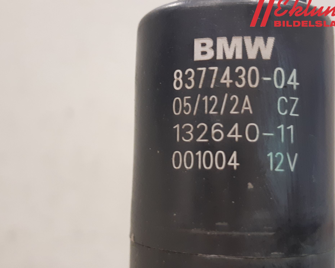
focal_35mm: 28
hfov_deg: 62.2
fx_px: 278
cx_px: 176
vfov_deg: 51.5
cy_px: 135
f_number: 1.7
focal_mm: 3.93
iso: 200
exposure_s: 1/33
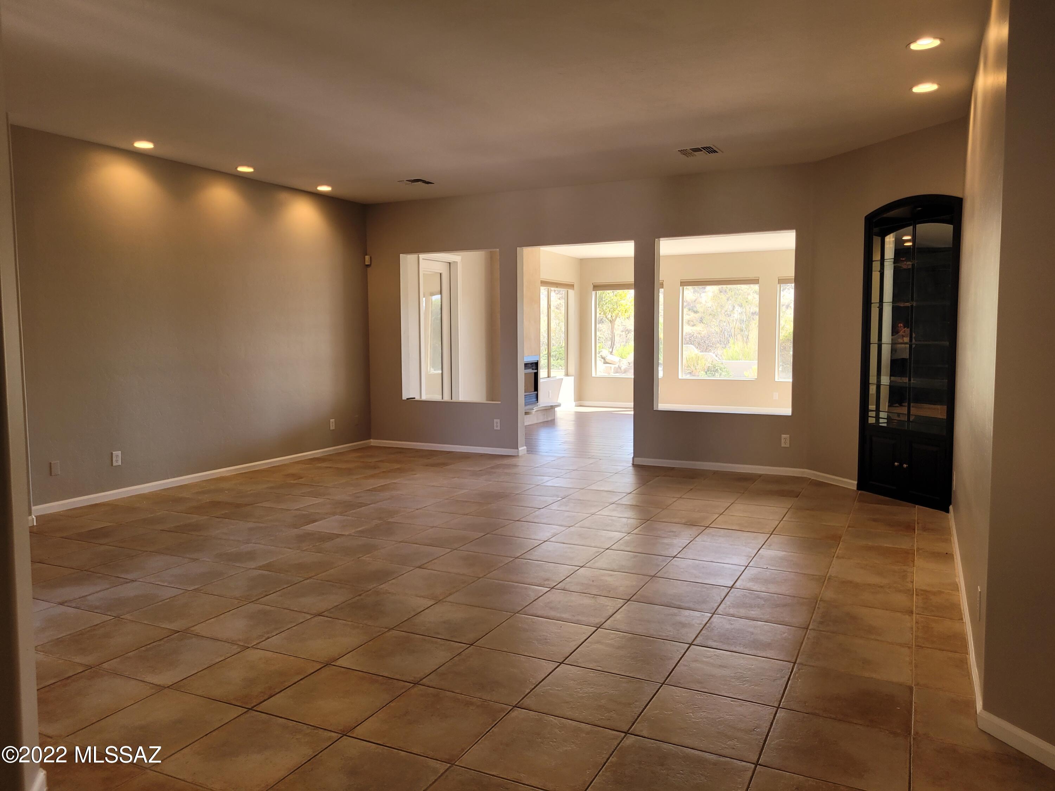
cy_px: 396
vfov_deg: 53.1
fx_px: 792
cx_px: 528
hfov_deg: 67.3
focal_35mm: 26
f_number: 1.8
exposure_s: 1/120
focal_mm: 5.4
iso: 80
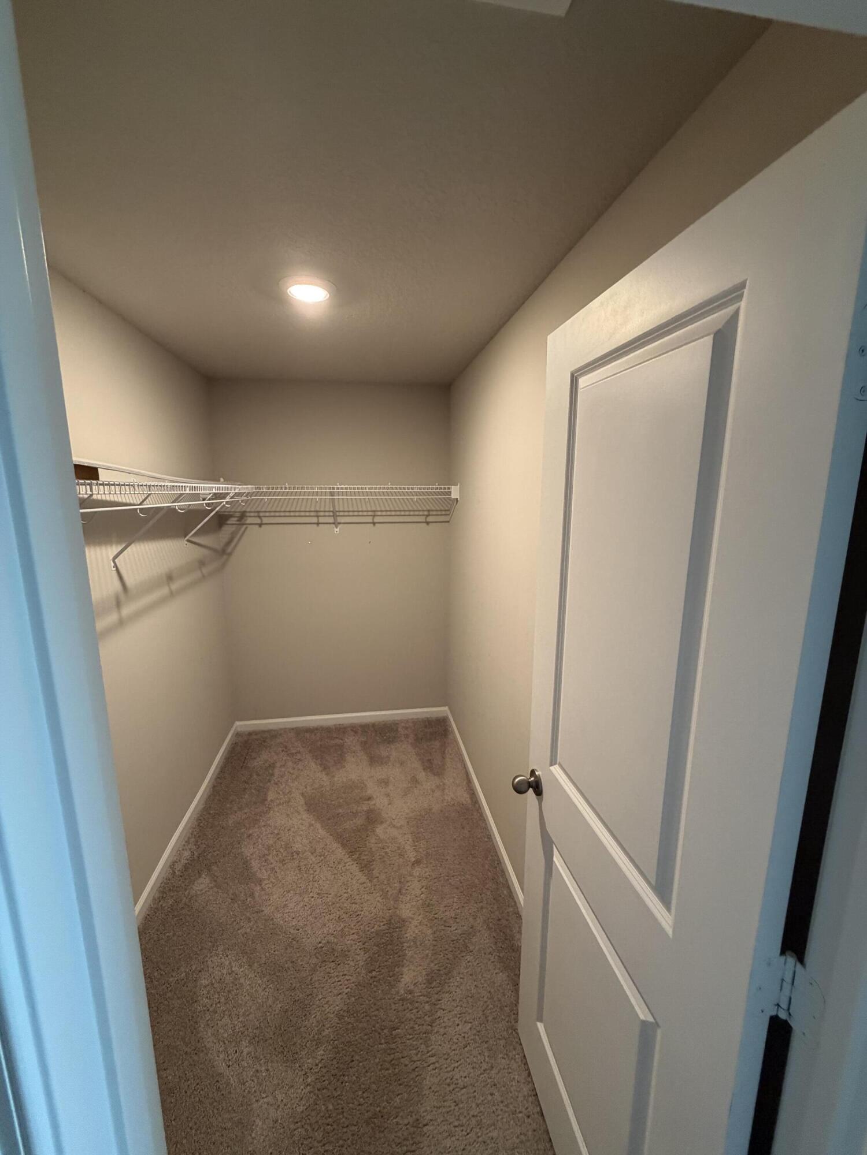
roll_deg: -1.9
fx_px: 468
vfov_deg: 102.1
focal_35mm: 14
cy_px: 578
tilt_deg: -8.6
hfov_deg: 85.7
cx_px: 434
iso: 320
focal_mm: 2.22
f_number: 2.2
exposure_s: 1/60
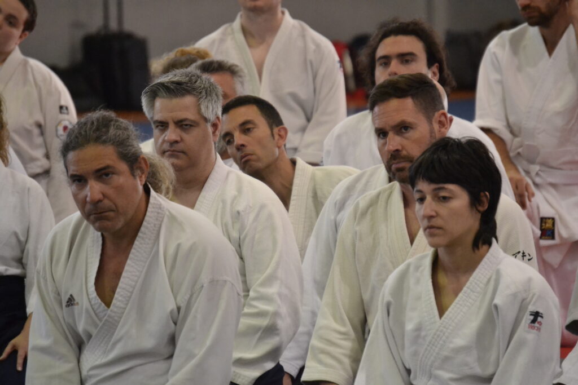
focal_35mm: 300
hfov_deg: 6.9
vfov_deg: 4.6
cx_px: 289
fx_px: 4817
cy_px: 192
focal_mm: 200
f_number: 5.6
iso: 3200
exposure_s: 1/160
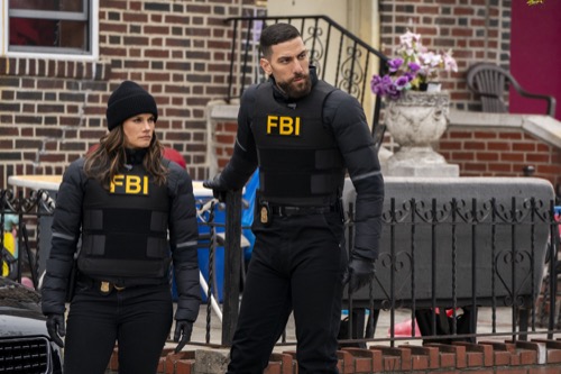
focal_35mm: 187
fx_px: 2913
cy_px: 187
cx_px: 280
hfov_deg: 11.0
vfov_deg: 7.3
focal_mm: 187
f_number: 5.6
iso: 640
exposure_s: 1/500
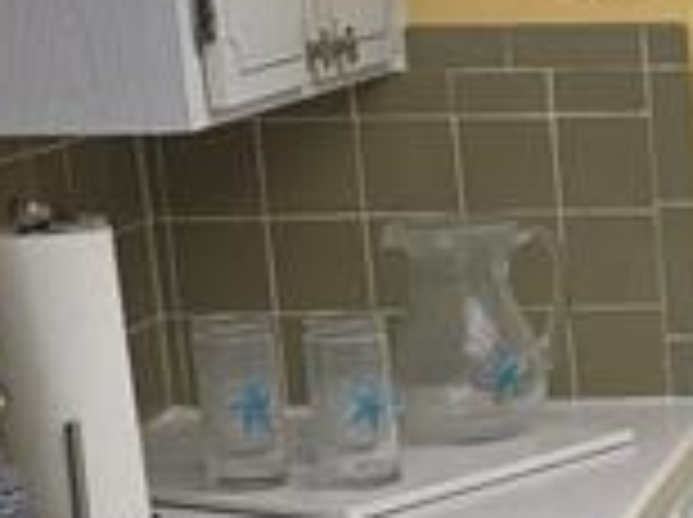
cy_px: 658
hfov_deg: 11.9
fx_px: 3058
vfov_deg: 9.5
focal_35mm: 153
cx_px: 1238
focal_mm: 6.3
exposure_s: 1/60
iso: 40
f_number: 1.7
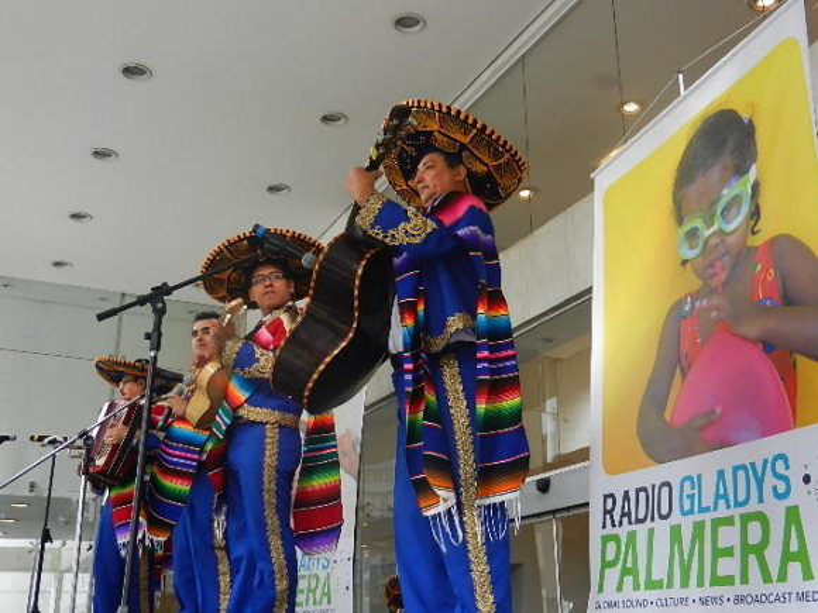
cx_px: 409
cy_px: 306
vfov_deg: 37.7
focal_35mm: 38
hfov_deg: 49.0
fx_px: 898
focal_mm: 6.9
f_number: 4
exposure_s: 1/80
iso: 160
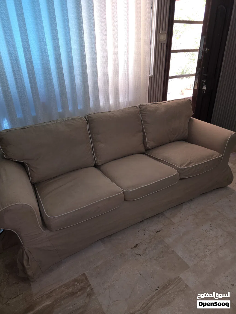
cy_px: 157
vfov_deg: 73.9
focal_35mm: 23
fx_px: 209
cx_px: 118
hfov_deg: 58.9
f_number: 1.7
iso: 80
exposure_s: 1/50
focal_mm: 6.3
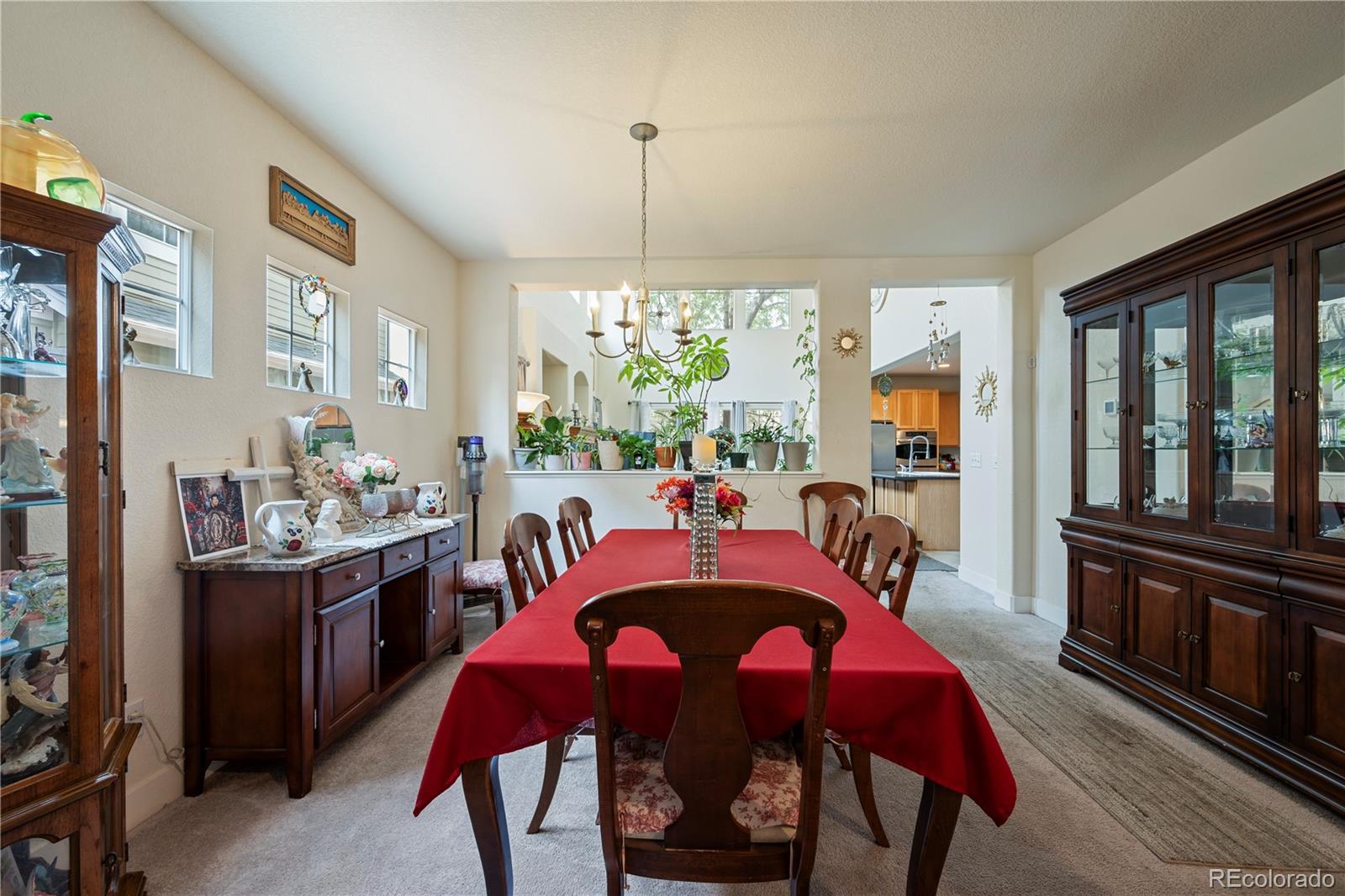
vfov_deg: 81.2
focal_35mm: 14
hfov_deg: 104.3
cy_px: 448
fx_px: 523
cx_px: 672
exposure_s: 1/1.67
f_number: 9
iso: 250
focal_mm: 14
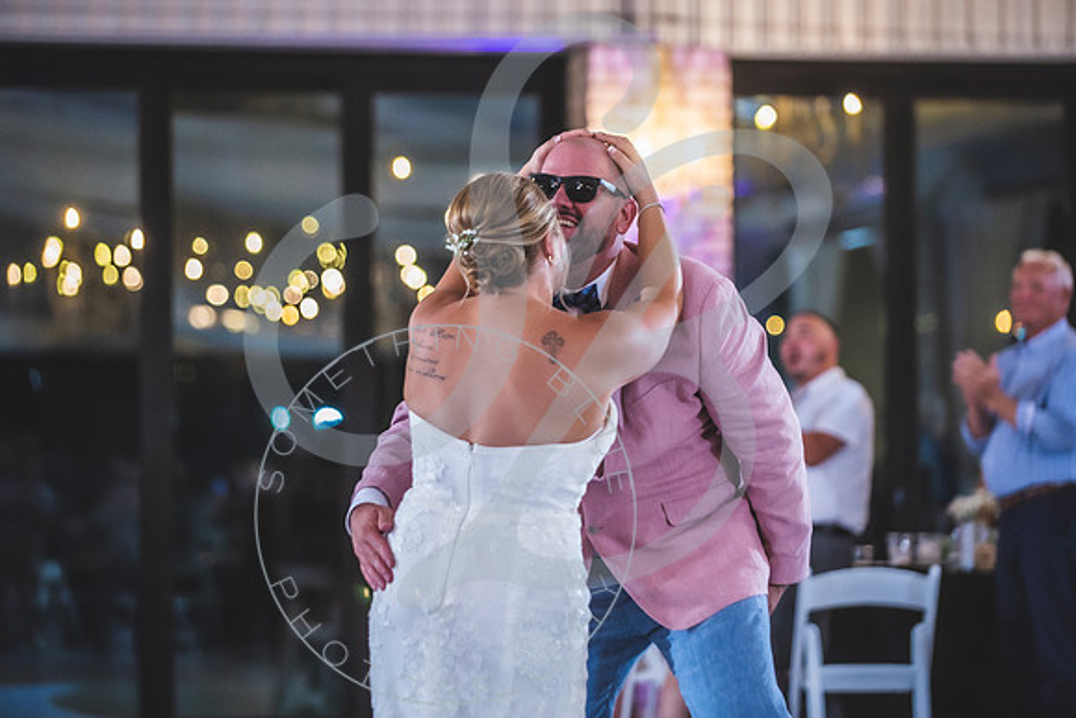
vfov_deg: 9.2
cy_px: 359
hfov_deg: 13.7
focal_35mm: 150
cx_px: 538
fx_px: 4475
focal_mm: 135
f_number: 2.8
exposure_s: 1/200
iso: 1600
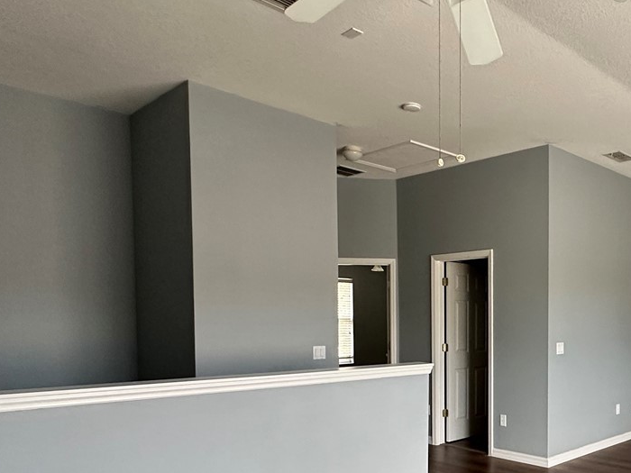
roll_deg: -0.7
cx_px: 527
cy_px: 351
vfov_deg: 42.9
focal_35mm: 32
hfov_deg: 52.2
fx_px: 583
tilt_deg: -2.8
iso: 320
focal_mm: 2.22
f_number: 2.2
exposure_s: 1/60
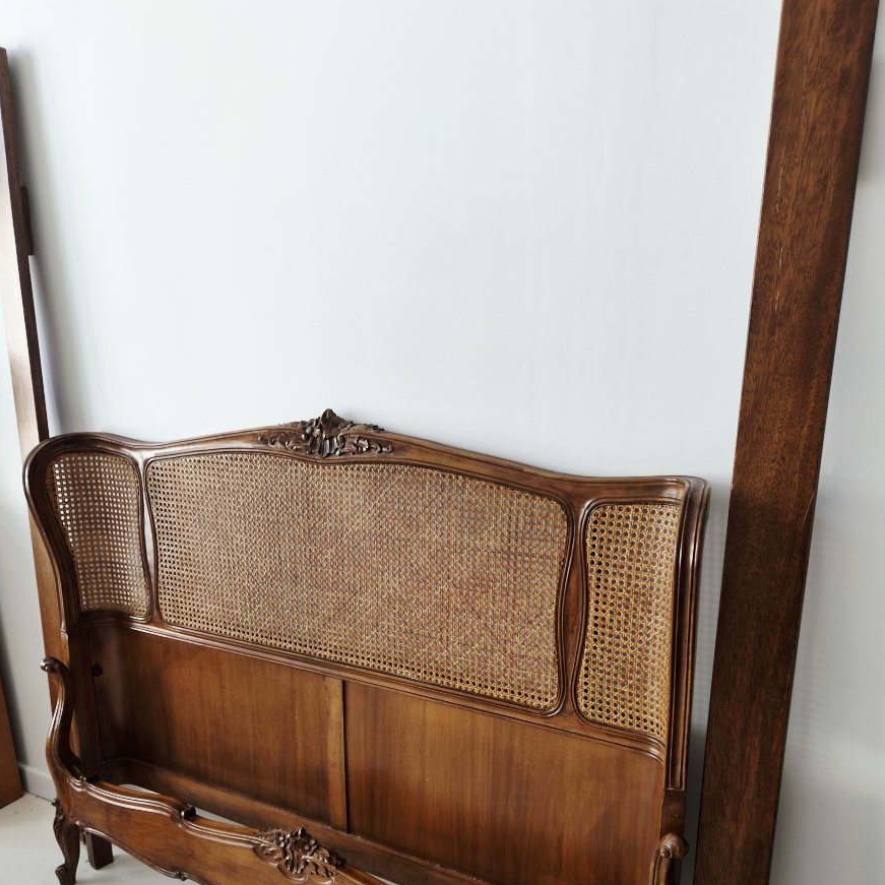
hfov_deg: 57.3
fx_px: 810
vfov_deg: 56.1
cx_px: 430
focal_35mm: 28
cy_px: 587
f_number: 1.8
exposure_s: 1/180
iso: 80
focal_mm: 5.4
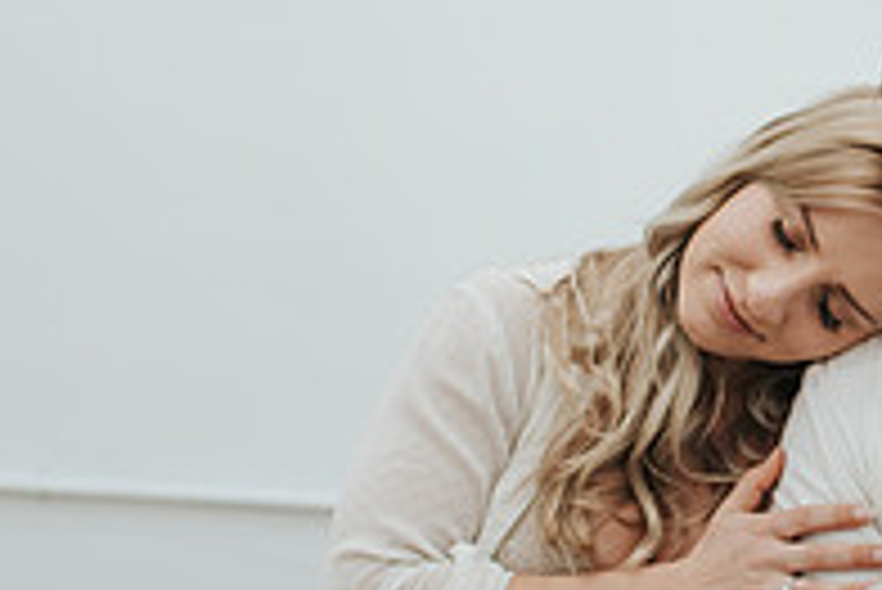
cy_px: 442
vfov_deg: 12.2
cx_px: 948
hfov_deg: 17.7
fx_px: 2746
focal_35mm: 112
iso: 320
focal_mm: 35
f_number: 3.2
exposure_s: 1/250
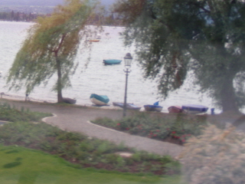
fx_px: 538
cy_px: 2
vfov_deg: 18.9
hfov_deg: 25.2
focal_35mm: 76
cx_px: 50
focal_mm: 6.3
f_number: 3.5
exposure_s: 1/210
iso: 50
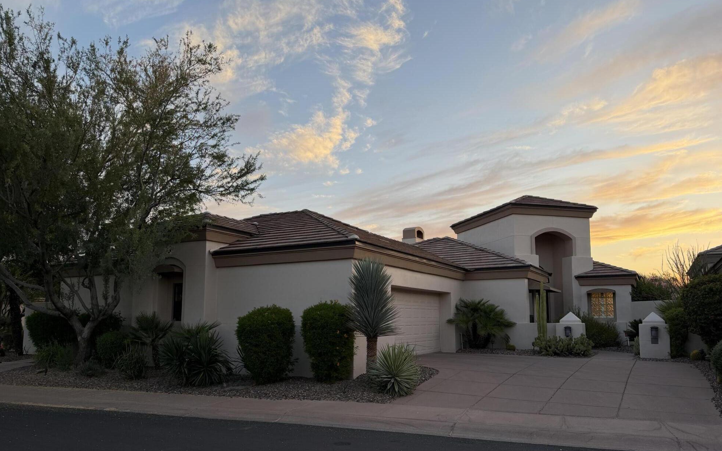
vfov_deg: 47.3
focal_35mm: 26
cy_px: 272
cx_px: 368
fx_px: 512
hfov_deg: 70.4
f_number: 1.78
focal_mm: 6.76
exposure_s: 1/325
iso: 80
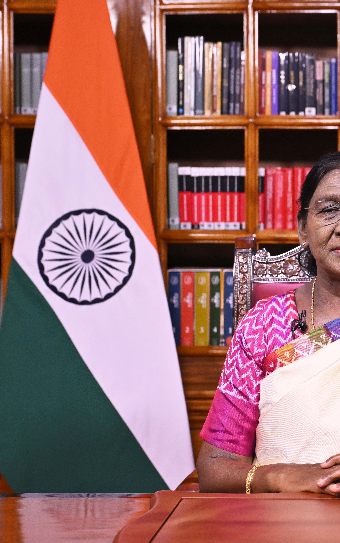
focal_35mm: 62
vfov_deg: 33.0
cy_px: 273
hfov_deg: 20.2
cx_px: 358
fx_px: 919
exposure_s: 1/200
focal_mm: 40
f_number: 5
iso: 2000
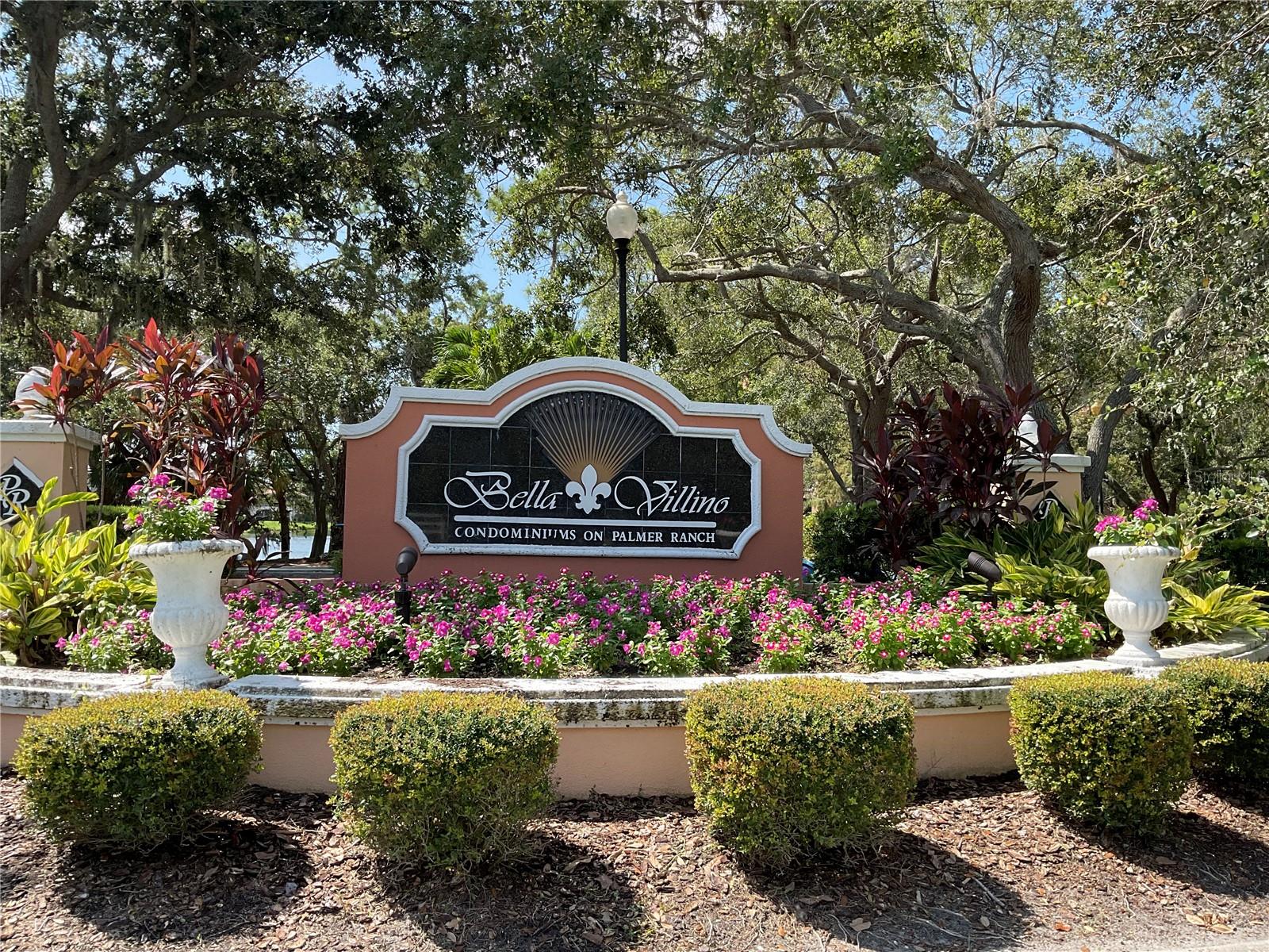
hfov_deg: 61.7
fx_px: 1063
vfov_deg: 48.2
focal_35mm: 29
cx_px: 634
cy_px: 476
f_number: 1.8
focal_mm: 3
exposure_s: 1/728
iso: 16
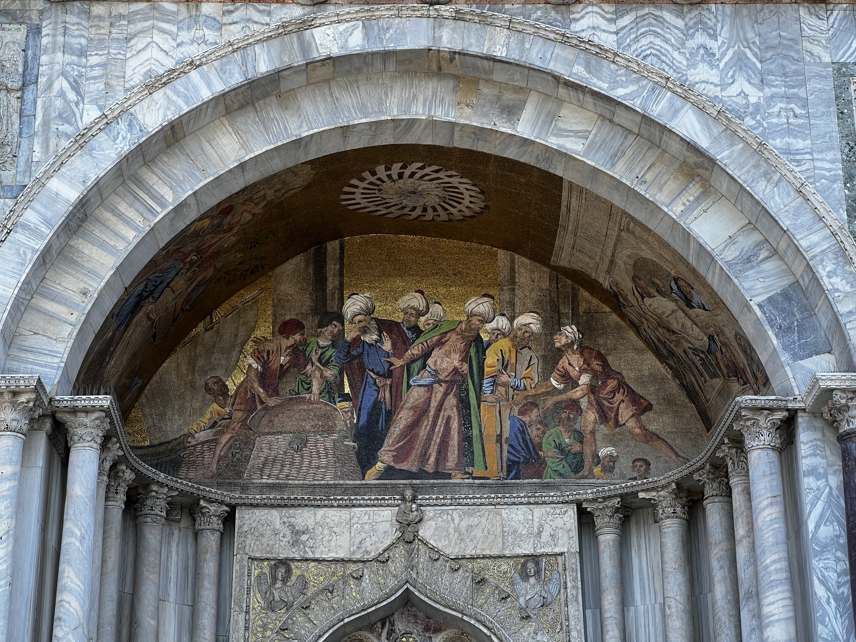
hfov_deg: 25.3
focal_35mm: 77
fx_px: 1904
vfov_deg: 19.1
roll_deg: +0.5
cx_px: 428
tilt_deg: +23.2
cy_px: 321
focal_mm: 9
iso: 32
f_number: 2.8
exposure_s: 1/187
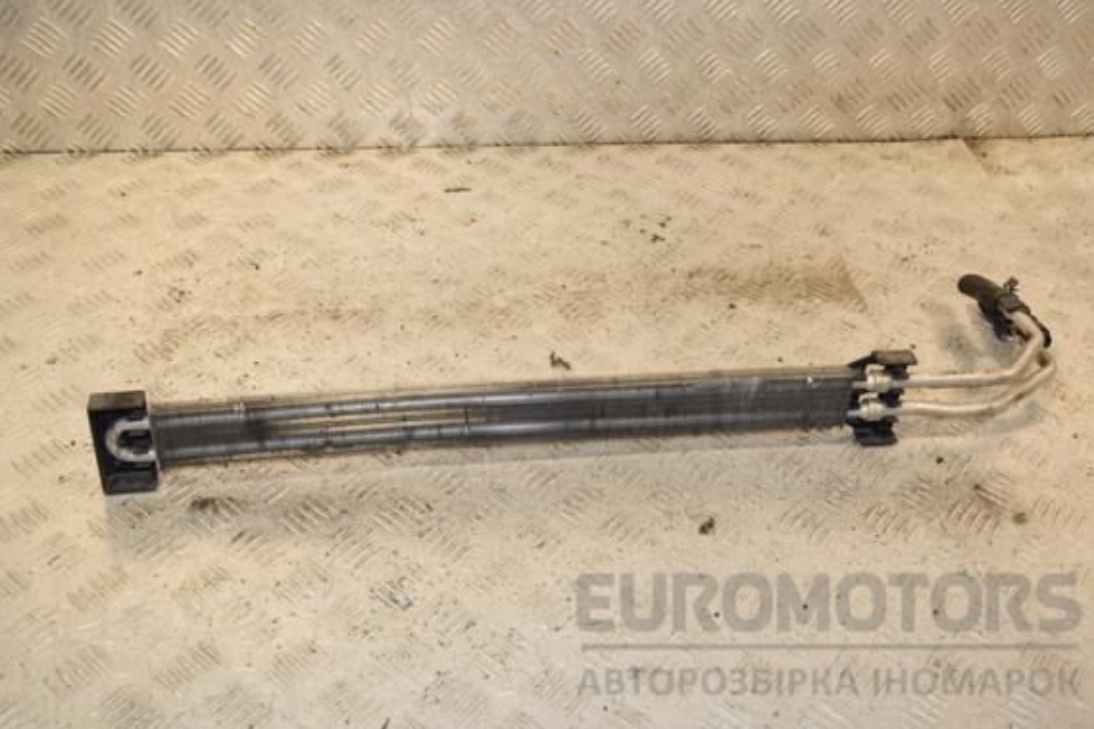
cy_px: 346
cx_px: 540
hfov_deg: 49.0
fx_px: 1201
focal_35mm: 40
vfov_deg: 33.8
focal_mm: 25
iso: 800
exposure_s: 1/200
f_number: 8
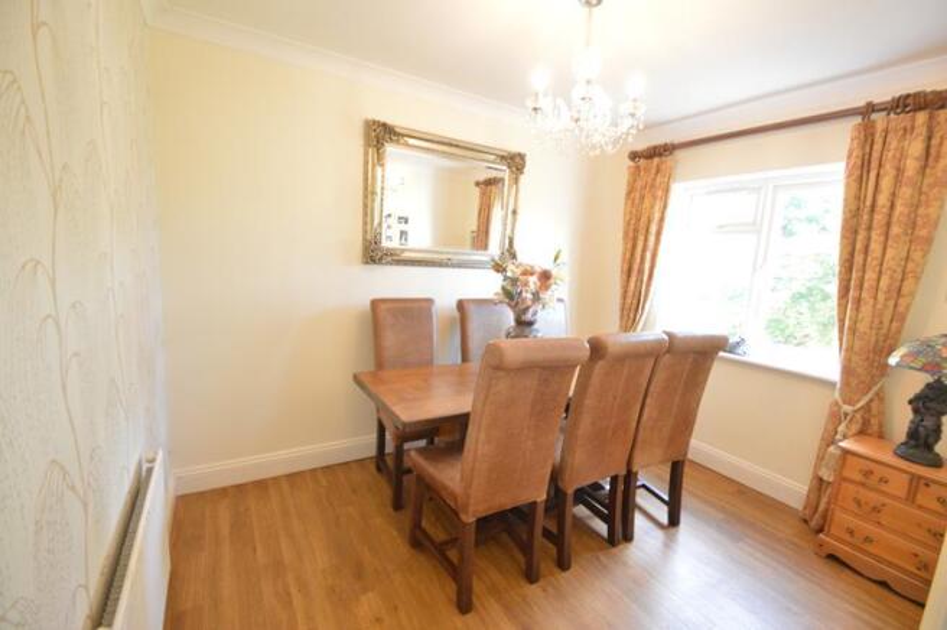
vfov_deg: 77.2
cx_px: 474
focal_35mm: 15
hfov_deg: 100.4
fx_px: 394
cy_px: 315
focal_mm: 10
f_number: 3.5
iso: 500
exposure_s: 1/15
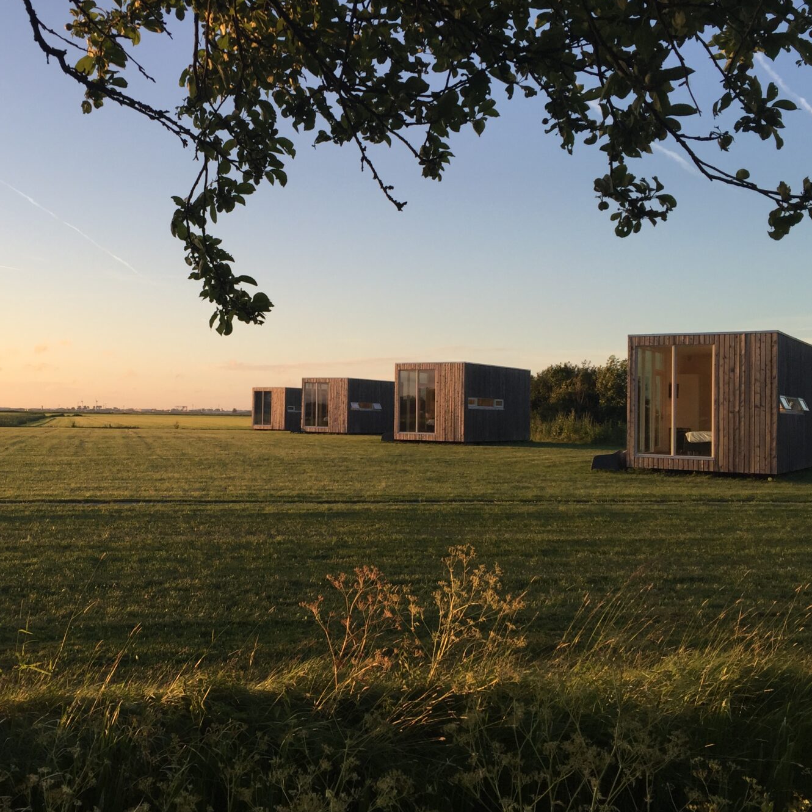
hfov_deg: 44.3
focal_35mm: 37
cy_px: 396
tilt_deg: +1.4
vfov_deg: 44.9
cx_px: 278
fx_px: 982
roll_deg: -1.6
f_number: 2.2
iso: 32
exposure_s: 1/507
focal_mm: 4.15
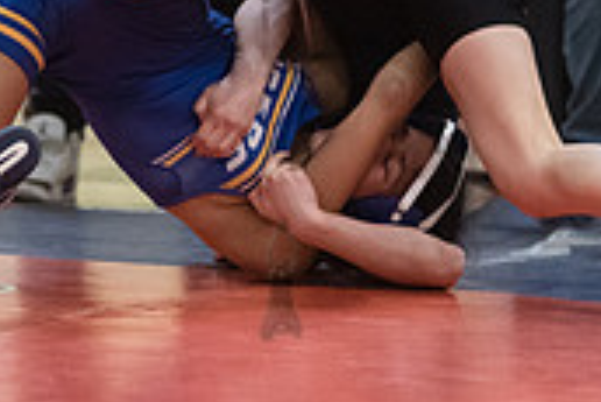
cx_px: 280
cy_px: -61
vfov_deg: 3.3
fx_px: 7051
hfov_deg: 4.9
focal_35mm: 422
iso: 8000
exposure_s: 1/500
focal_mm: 125
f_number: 3.5
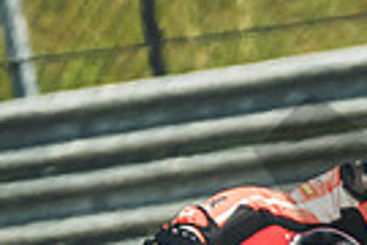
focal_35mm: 2572
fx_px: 26218
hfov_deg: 0.8
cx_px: 517
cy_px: 358
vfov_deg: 0.5
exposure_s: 1/1250
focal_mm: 400
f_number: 5.6
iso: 500
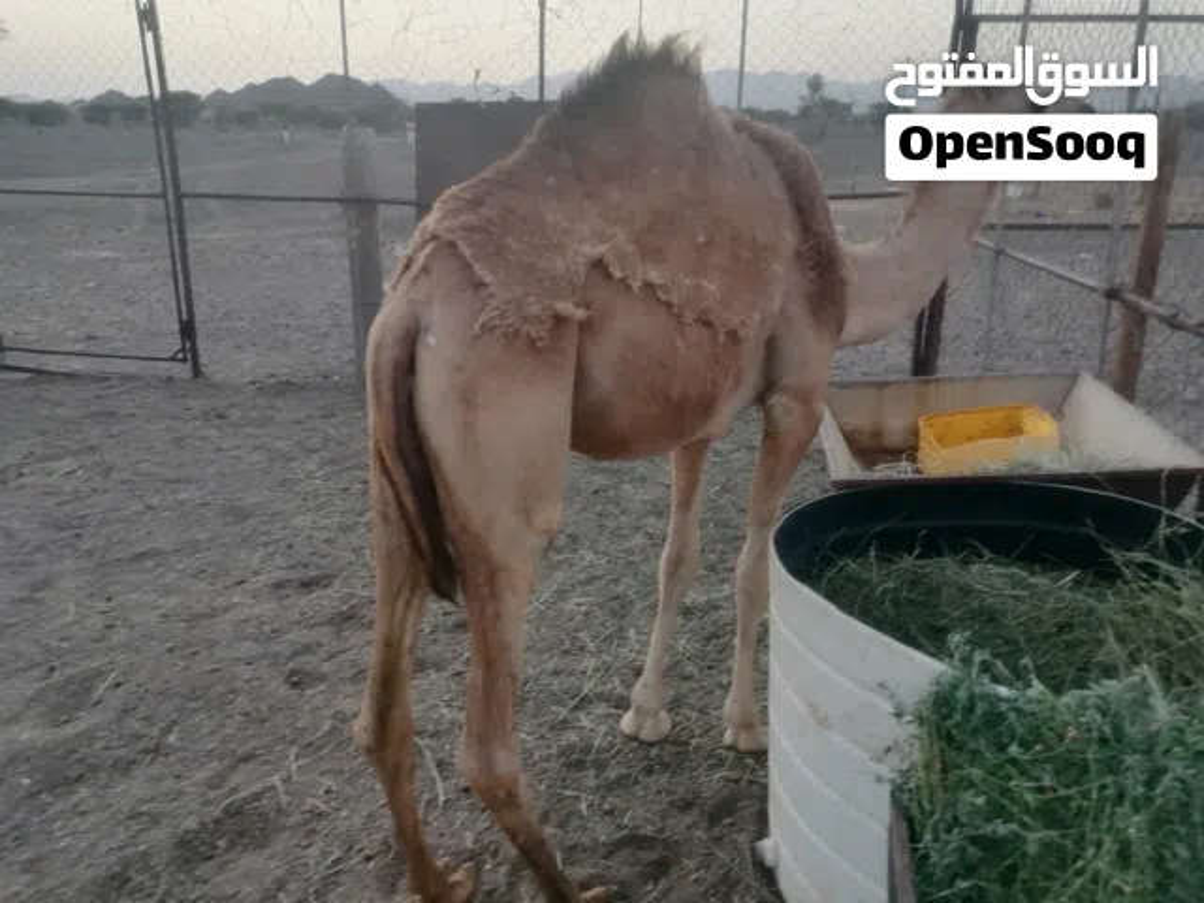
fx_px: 939
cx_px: 602
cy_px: 452
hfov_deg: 65.3
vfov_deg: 51.4
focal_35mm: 27
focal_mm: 5.4
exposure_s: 1/33.3
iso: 200
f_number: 1.8
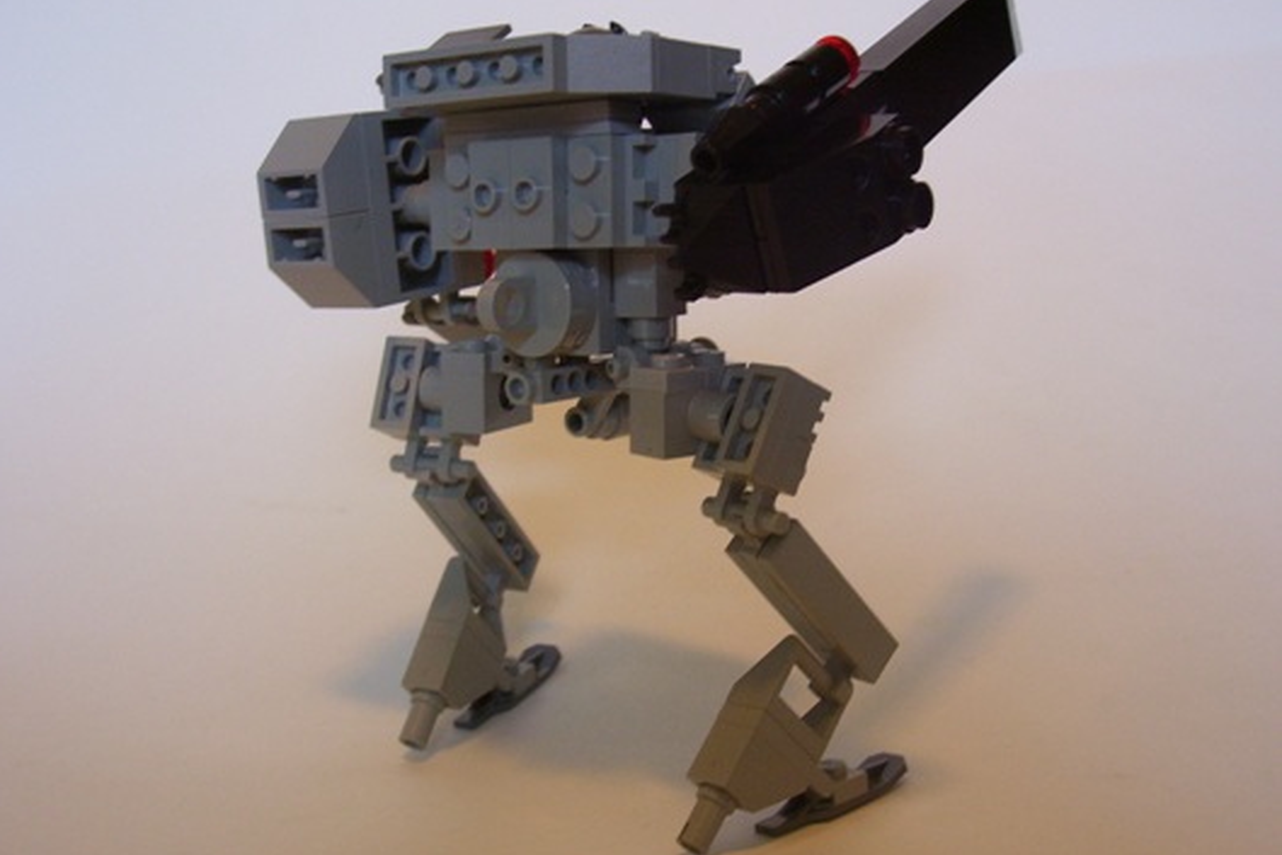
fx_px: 1567
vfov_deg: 30.5
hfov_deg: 44.5
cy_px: 400
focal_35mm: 44
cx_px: 639
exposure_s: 1/20
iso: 160
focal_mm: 7
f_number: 3
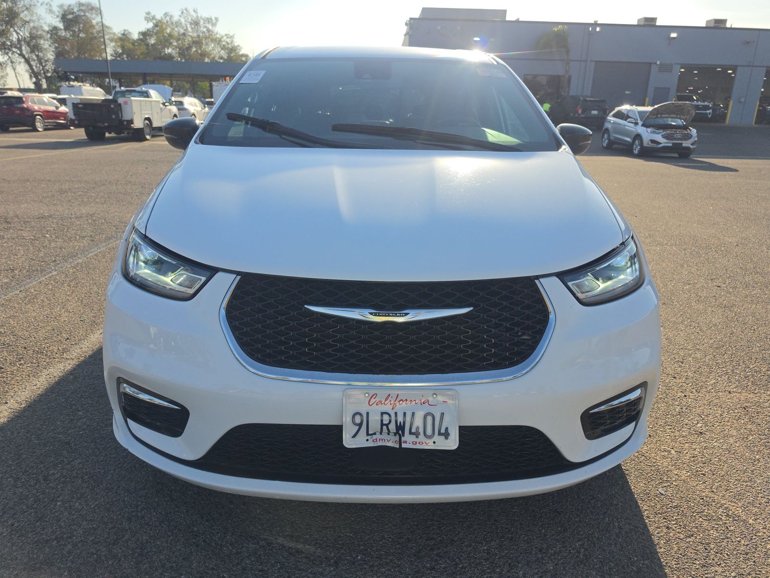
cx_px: 385
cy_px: 289
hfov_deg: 73.9
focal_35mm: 23
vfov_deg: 58.9
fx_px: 512
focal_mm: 6.5
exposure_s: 1/5445
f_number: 1.4
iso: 65
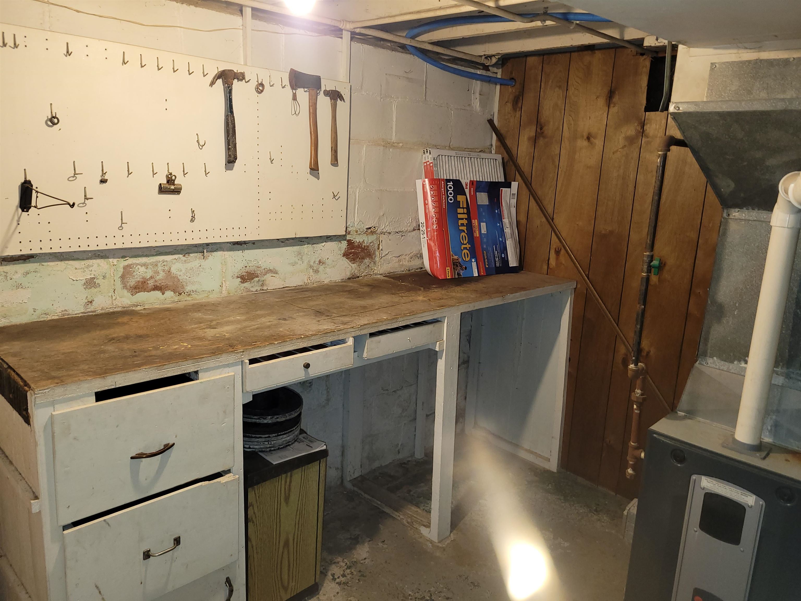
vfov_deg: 53.1
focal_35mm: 26
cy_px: 300
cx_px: 400
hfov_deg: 67.3
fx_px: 602
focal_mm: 5.4
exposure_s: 1/20
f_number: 1.8
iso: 125
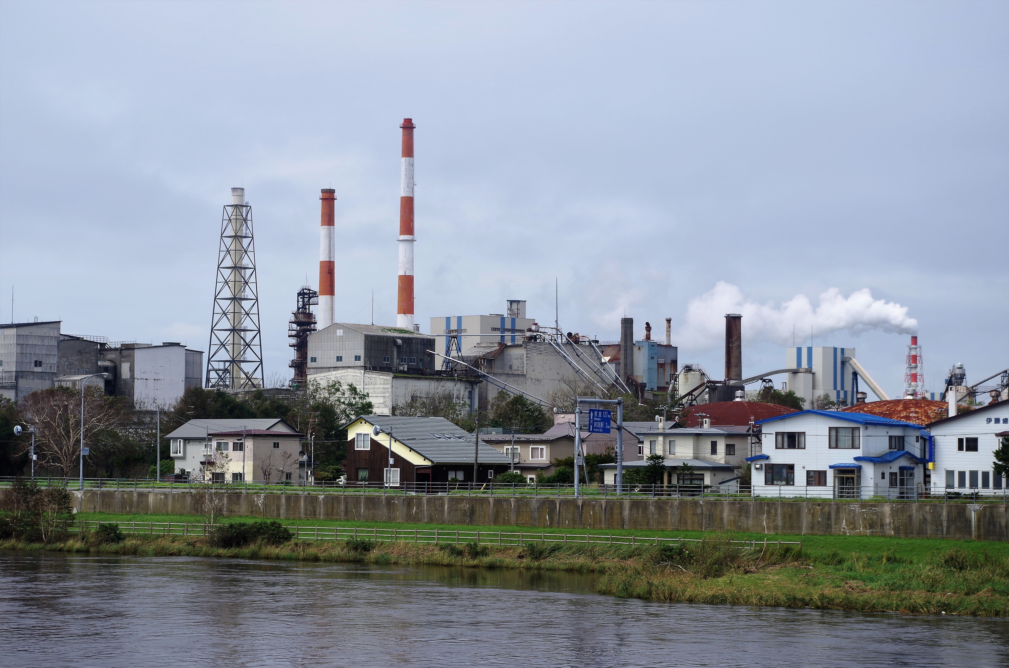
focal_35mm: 82
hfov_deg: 24.7
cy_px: 334
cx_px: 504
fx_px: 2308
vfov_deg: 16.5
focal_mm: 55
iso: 100
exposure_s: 1/320
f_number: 10
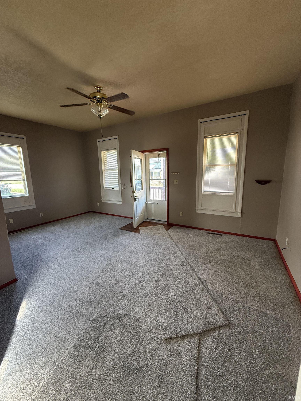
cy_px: 200
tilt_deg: -8.5
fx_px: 162
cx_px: 150
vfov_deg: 102.1
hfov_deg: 85.7
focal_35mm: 14
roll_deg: +0.8
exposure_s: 1/99
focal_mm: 2.22
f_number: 2.2
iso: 200
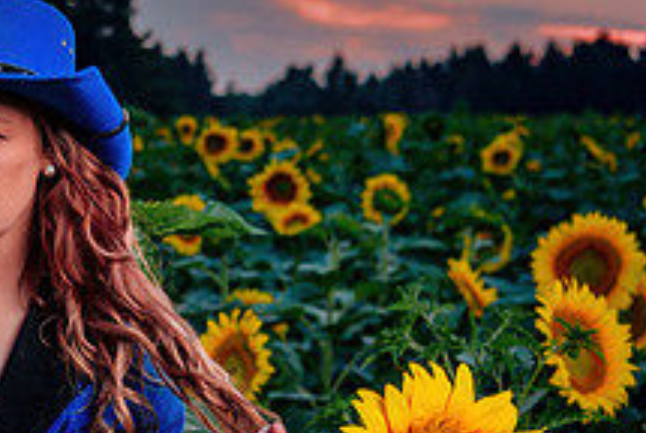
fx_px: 1743
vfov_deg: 14.1
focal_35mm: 97
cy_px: 311
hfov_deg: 19.3
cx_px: -204
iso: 64
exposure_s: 1/60
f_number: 3.5
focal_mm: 36
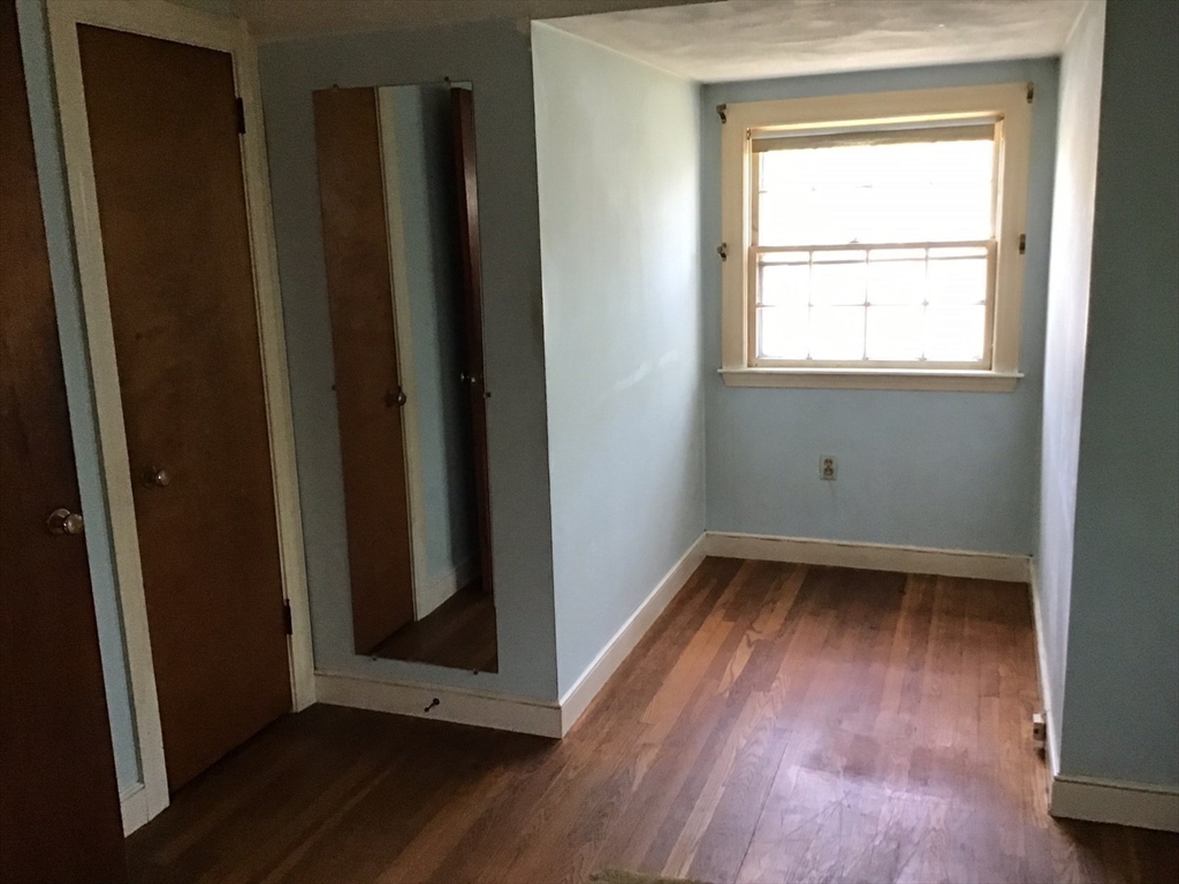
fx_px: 1056
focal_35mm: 31
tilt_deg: -10.7
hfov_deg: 58.4
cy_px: 442
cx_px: 590
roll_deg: +3.2
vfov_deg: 45.4
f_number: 2.4
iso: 125
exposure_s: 1/30
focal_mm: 3.3
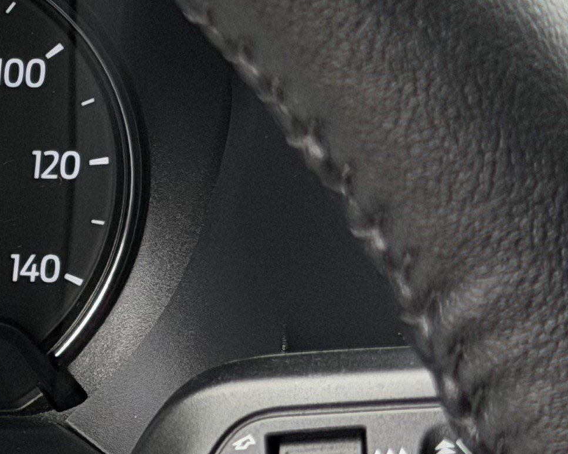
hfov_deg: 9.2
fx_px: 3278
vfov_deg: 7.9
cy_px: 357
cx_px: -600
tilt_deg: -28.0
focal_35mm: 195
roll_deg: -0.7
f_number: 1.78
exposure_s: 1/311
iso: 80
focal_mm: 6.76
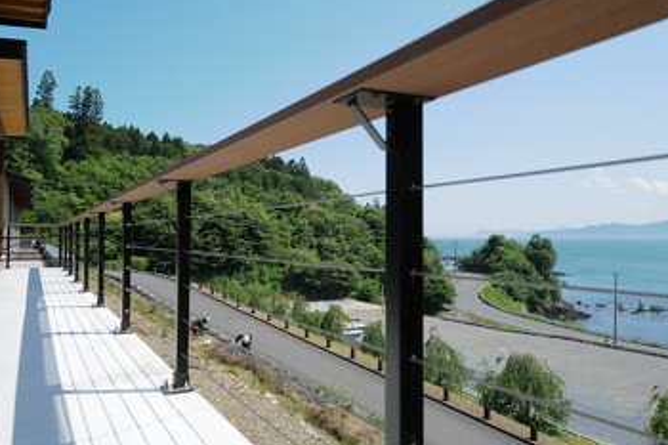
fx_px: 593
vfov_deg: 41.1
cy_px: 213
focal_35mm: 32
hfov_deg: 58.7
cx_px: 336
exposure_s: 1/400
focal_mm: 28
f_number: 5
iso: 100
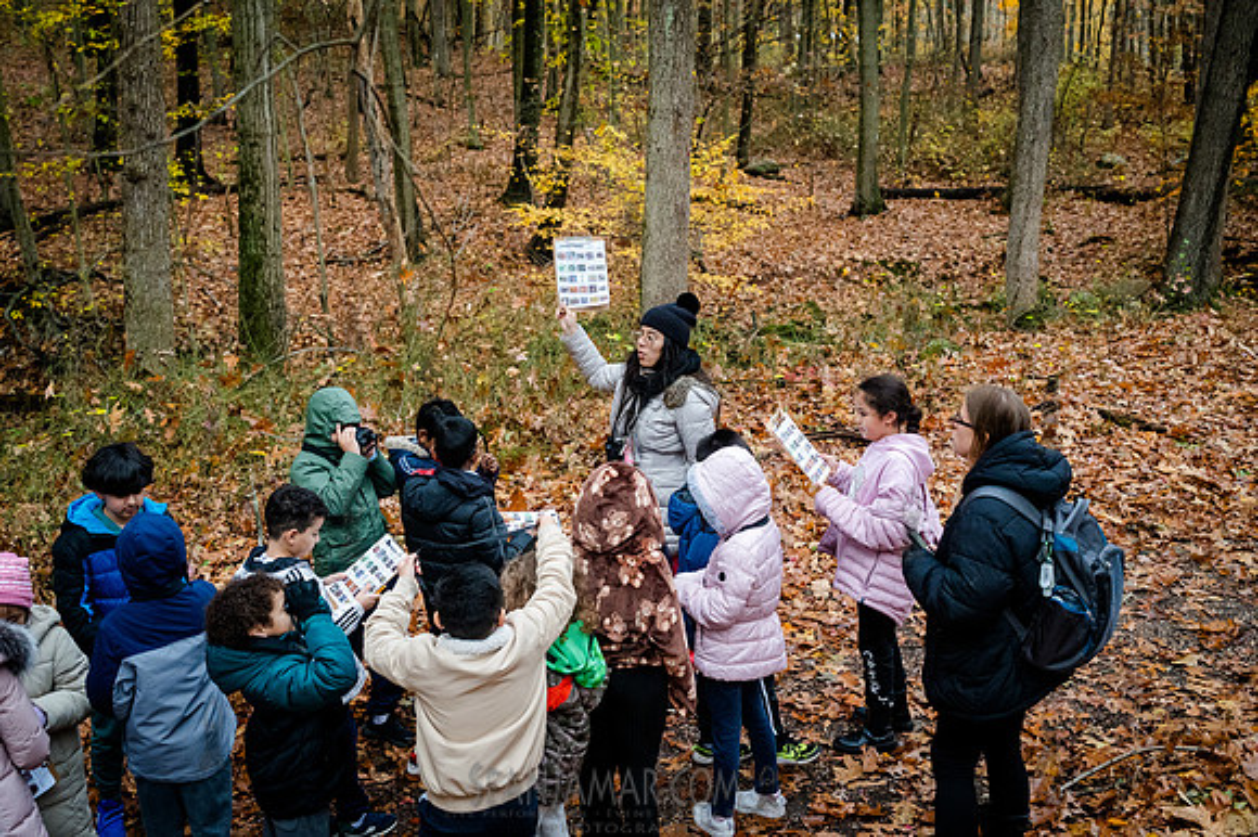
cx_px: 625
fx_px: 1309
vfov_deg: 35.4
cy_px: 389
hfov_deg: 51.3
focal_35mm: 37
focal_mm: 35
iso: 6400
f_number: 4
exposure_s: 1/640
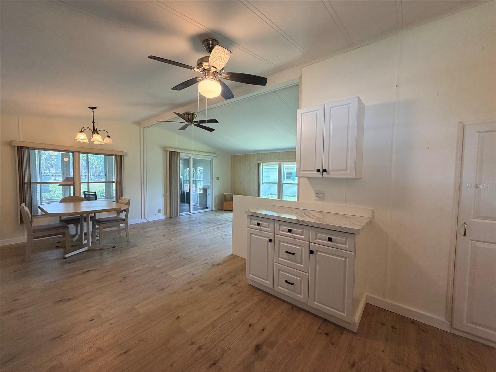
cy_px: 186
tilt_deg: -2.7
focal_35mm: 14
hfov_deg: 102.1
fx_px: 201
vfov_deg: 85.7
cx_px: 248
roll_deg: -0.5
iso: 160
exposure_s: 1/60
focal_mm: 2.22
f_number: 2.2
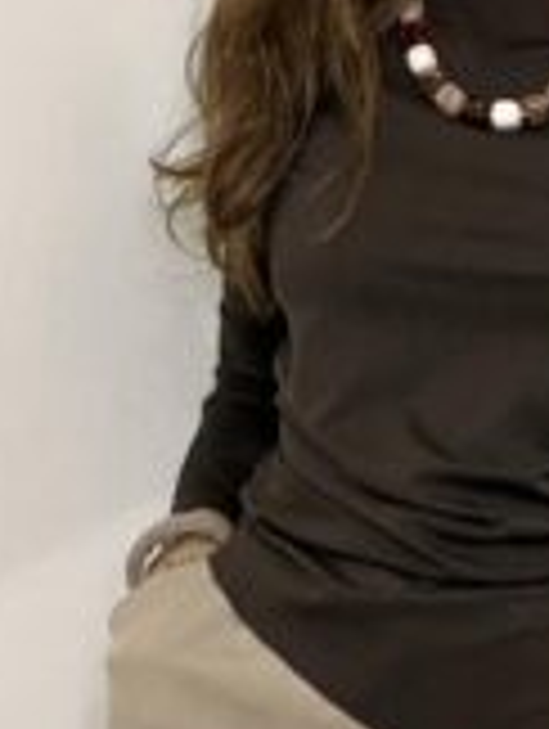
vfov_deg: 13.3
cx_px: 454
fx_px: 3121
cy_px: 572
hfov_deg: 10.0
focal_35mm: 148
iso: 125
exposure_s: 1/50
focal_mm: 2.71
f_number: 1.9
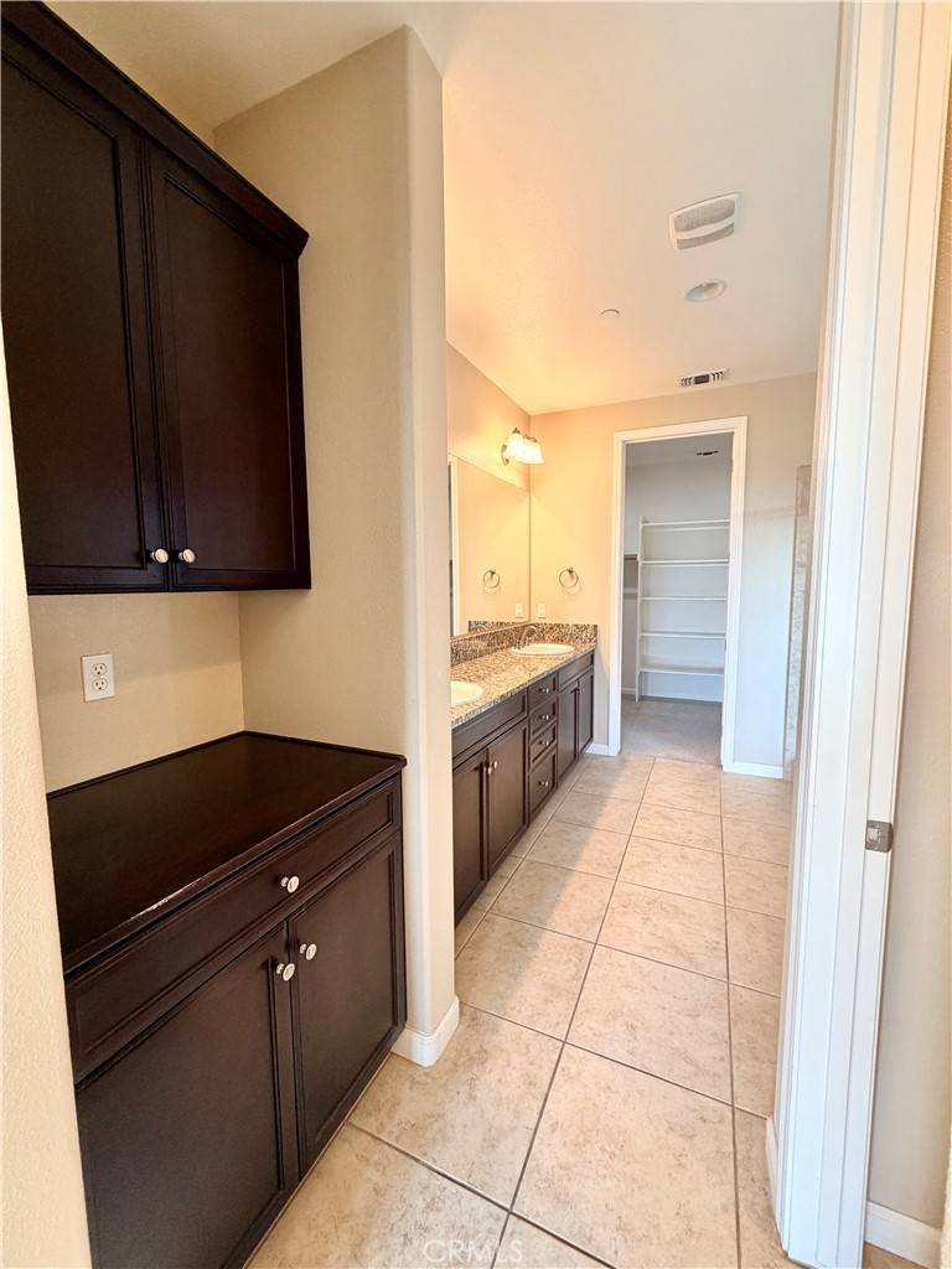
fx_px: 513
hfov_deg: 85.7
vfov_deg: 102.1
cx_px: 476
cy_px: 634
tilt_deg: -5.6
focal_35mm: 14
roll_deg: +0.4
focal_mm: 2.22
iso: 200
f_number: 2.2
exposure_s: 1/120
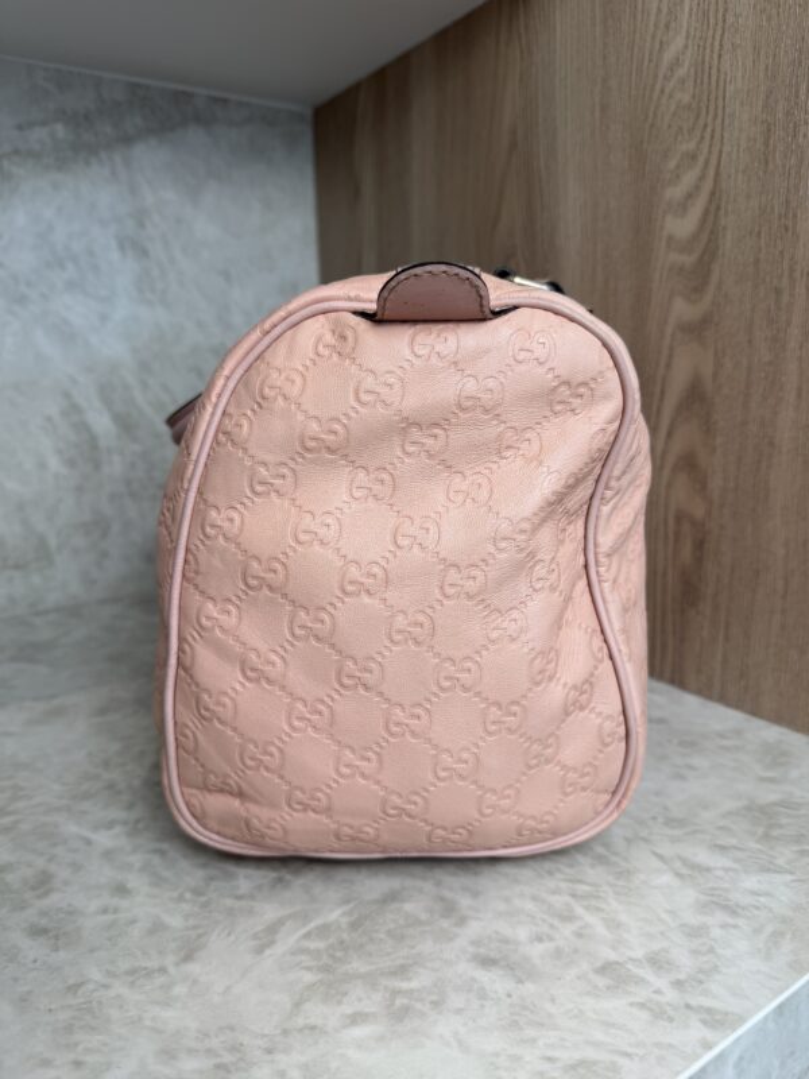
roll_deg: +0.8
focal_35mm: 24
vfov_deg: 71.6
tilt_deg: -12.2
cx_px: 404
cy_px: 540
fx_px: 748
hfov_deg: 56.8
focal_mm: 6.76
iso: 50
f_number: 1.78
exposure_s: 1/140
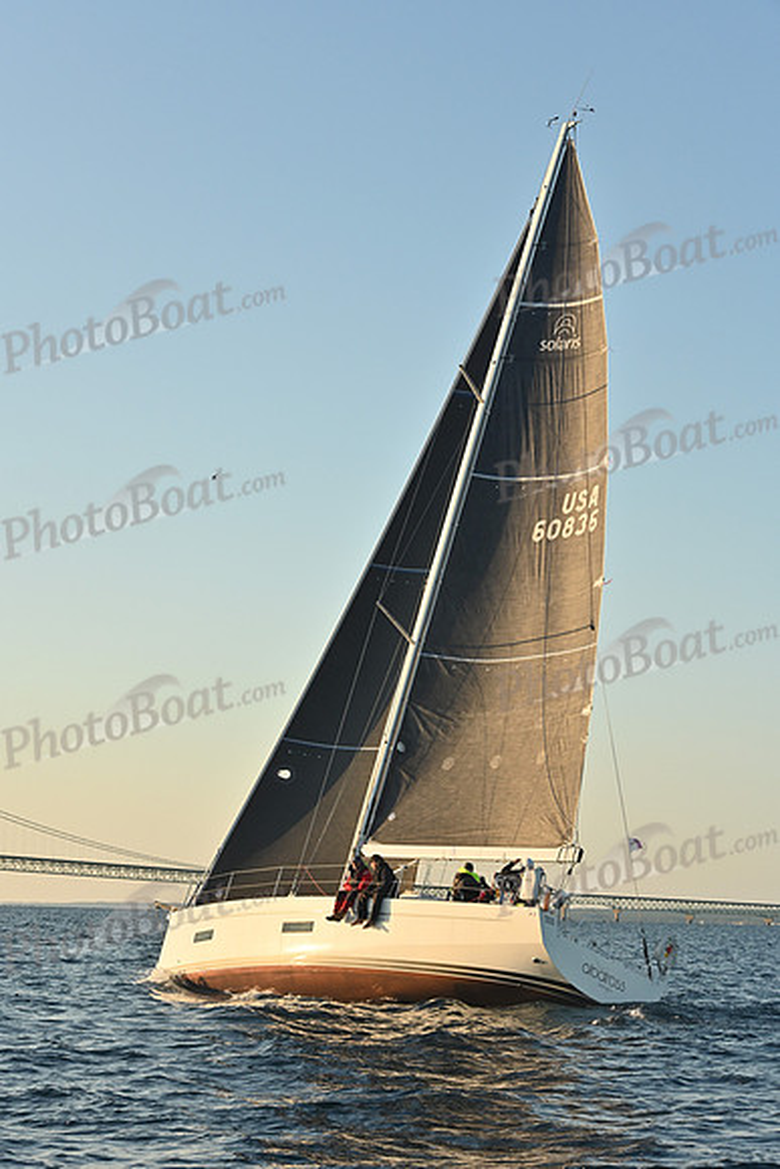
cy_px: 584
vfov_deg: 28.8
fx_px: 2273
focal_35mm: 70
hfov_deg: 19.5
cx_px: 390
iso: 800
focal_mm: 70
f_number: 9
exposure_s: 1/800
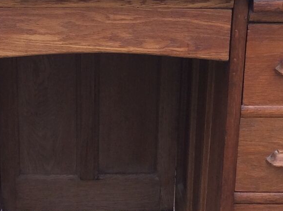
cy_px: 81
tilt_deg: -25.0
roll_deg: +1.0
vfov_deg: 13.3
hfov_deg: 17.7
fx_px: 906
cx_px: 85
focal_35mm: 111
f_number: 2.4
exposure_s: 1/111
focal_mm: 3.3
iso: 32
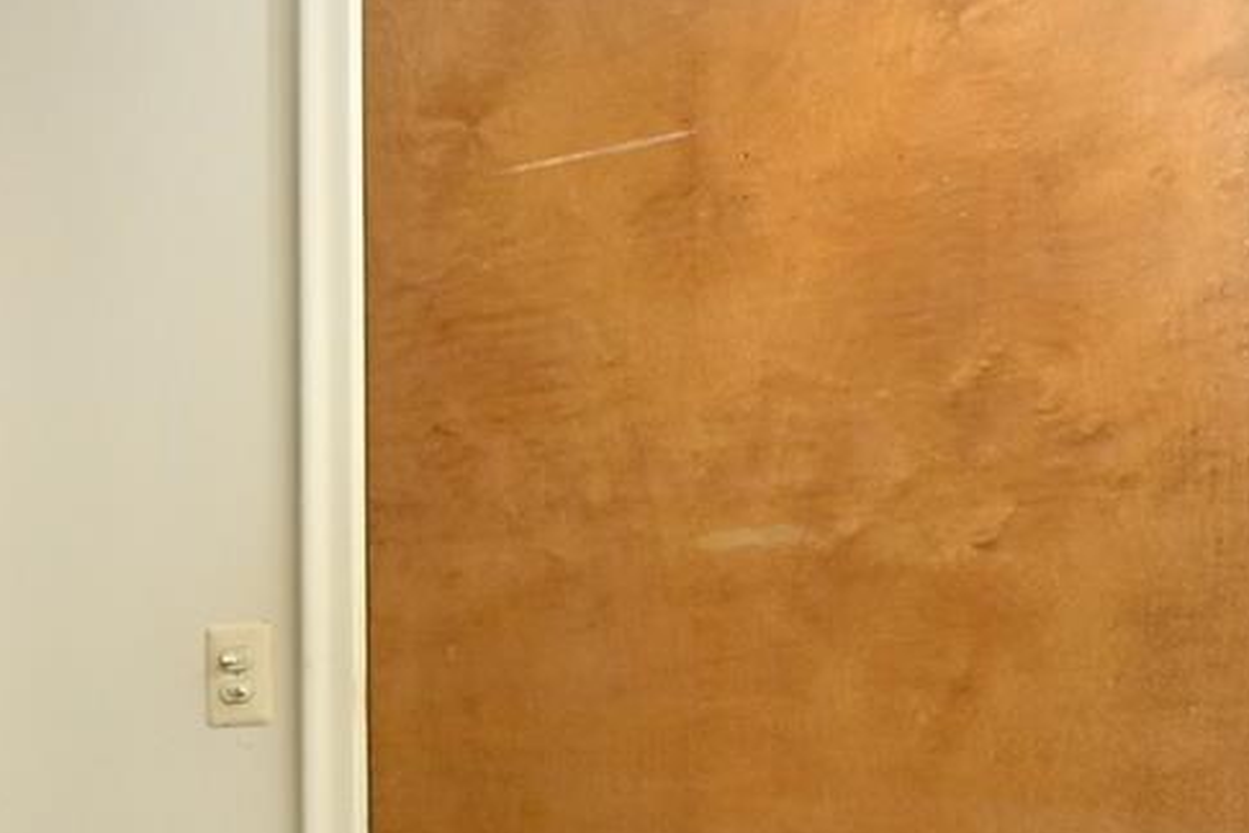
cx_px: -1285
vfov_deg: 22.1
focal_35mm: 59
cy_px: 839
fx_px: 2047
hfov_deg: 19.0
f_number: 13
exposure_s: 1/60
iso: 280
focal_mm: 14
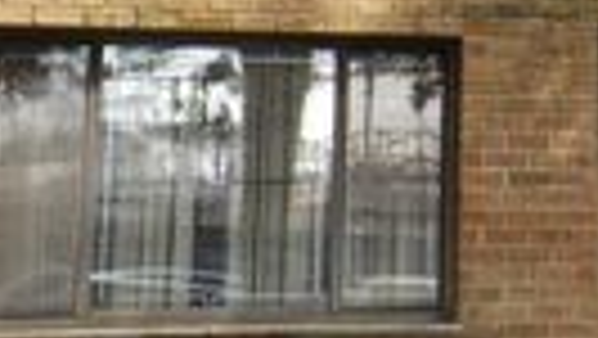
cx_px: 688
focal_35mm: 123
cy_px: -214
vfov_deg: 9.5
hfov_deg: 16.8
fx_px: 1952
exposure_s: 1/125
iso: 125
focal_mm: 4.1
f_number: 3.3
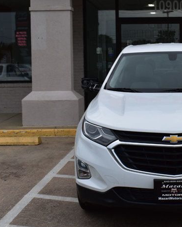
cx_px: 177
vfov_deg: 27.4
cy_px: 82
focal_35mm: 69
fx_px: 464
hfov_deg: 21.5
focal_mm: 22
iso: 400
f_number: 11
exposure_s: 1/320
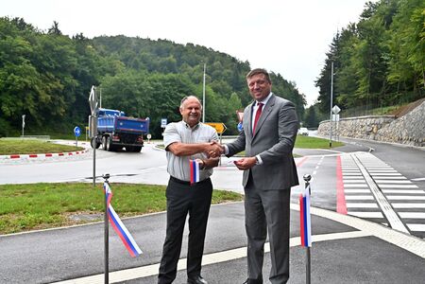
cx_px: 212
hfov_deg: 54.4
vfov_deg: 37.9
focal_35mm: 35
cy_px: 142
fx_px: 413
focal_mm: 35
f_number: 6.3
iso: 1600
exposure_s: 1/4000
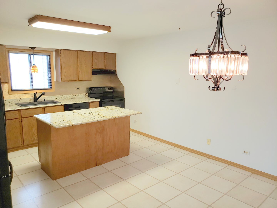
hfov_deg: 67.3
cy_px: 104
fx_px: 208
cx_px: 138
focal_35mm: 26
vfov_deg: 53.1
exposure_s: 1/30
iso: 100
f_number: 2.4
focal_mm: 4.3
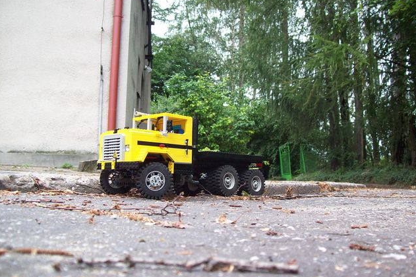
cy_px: 128
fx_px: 439
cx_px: 208
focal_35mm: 38
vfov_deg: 35.0
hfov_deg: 50.7
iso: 80
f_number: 2.7
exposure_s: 1/113
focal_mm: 6
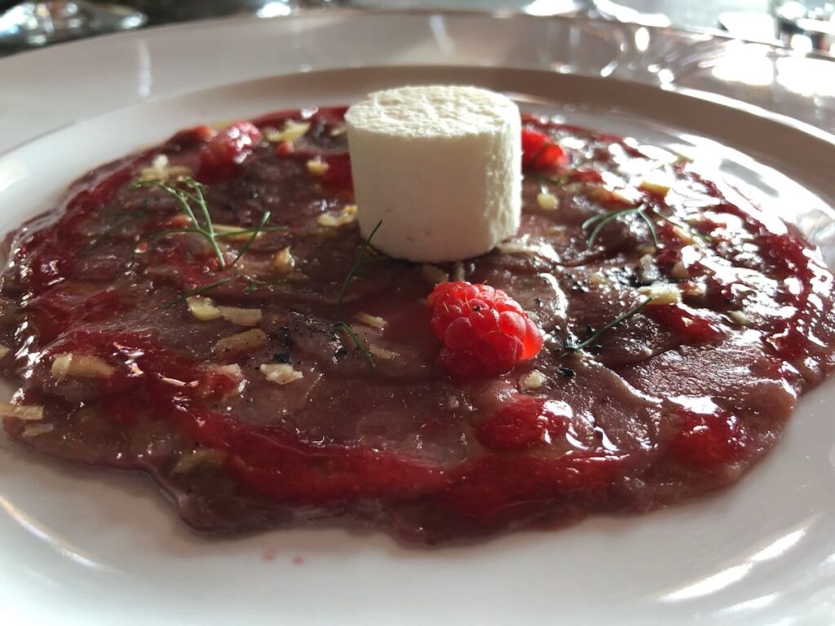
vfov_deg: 49.7
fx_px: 675
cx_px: 418
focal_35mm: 28
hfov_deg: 63.4
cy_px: 313
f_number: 1.8
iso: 40
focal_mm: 3.99
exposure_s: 1/17
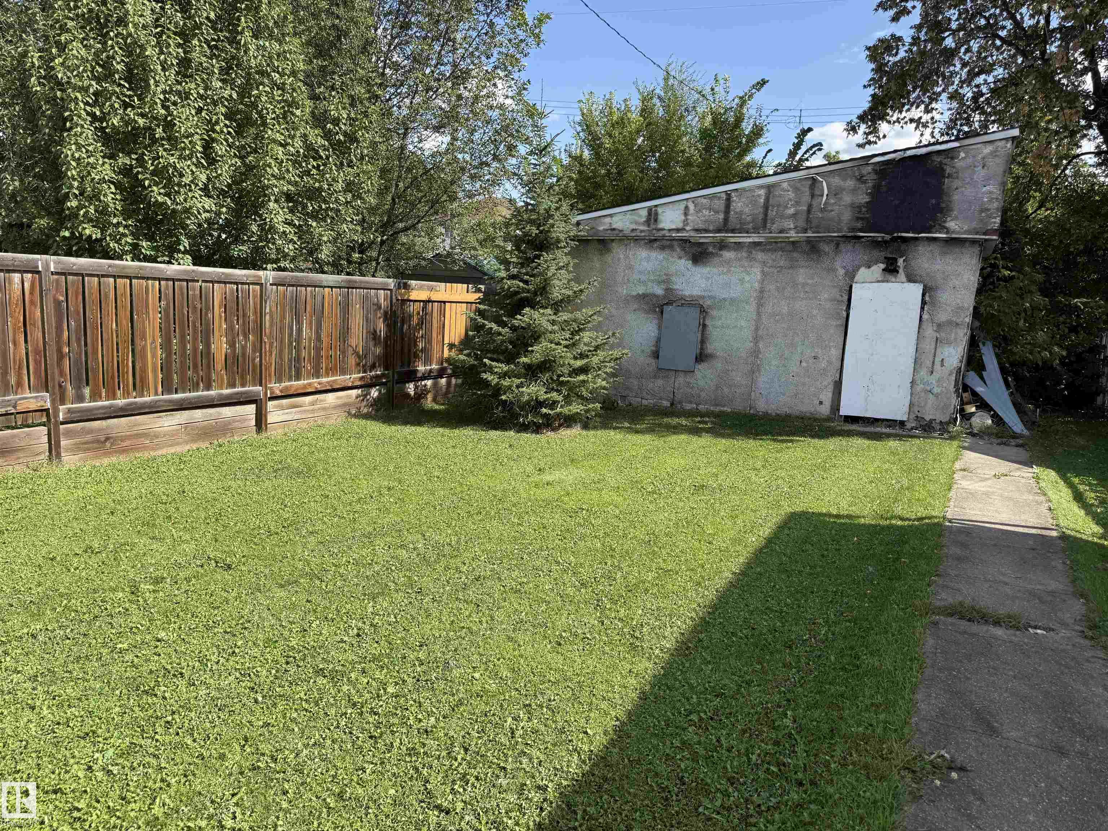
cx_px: 554
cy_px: 416
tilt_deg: -9.1
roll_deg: -2.1
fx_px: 768
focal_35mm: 24
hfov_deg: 71.6
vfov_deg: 56.8
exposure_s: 1/1585
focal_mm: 6.76
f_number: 1.78
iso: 80
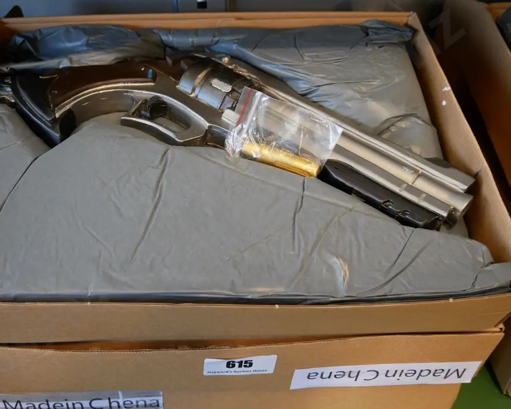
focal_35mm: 39
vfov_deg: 38.2
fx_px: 590
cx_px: 216
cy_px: 201
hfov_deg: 46.7
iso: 500
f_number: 3.8
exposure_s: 1/60
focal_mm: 17
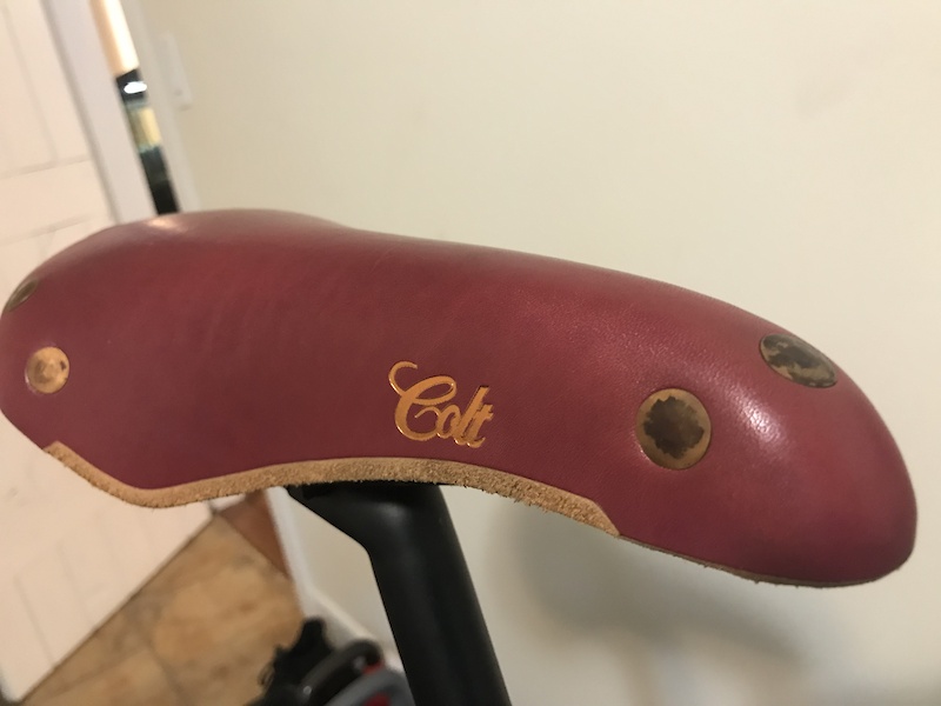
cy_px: 353
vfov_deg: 49.7
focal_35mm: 28
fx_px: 761
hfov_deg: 63.4
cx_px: 470
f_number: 1.8
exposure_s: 1/12
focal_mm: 3.99
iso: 100
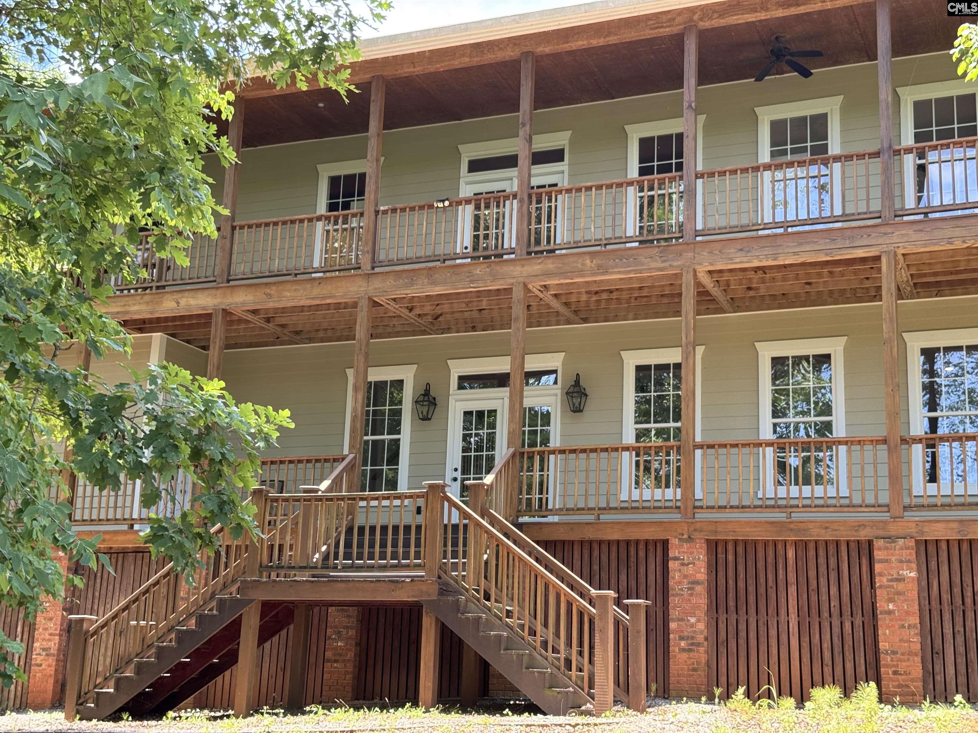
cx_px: 489
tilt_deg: +13.2
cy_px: 366
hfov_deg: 39.7
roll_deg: -2.2
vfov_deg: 30.3
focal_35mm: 48
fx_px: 1356
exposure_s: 1/241
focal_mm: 6.76
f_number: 1.78
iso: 64
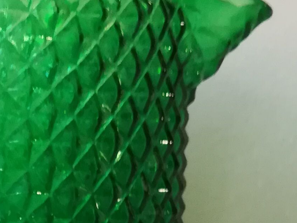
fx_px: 1055
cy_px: 413
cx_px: -19
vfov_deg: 11.2
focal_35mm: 123
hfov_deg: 15.6
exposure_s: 1/33.3
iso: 250
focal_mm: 3.83
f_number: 2.2
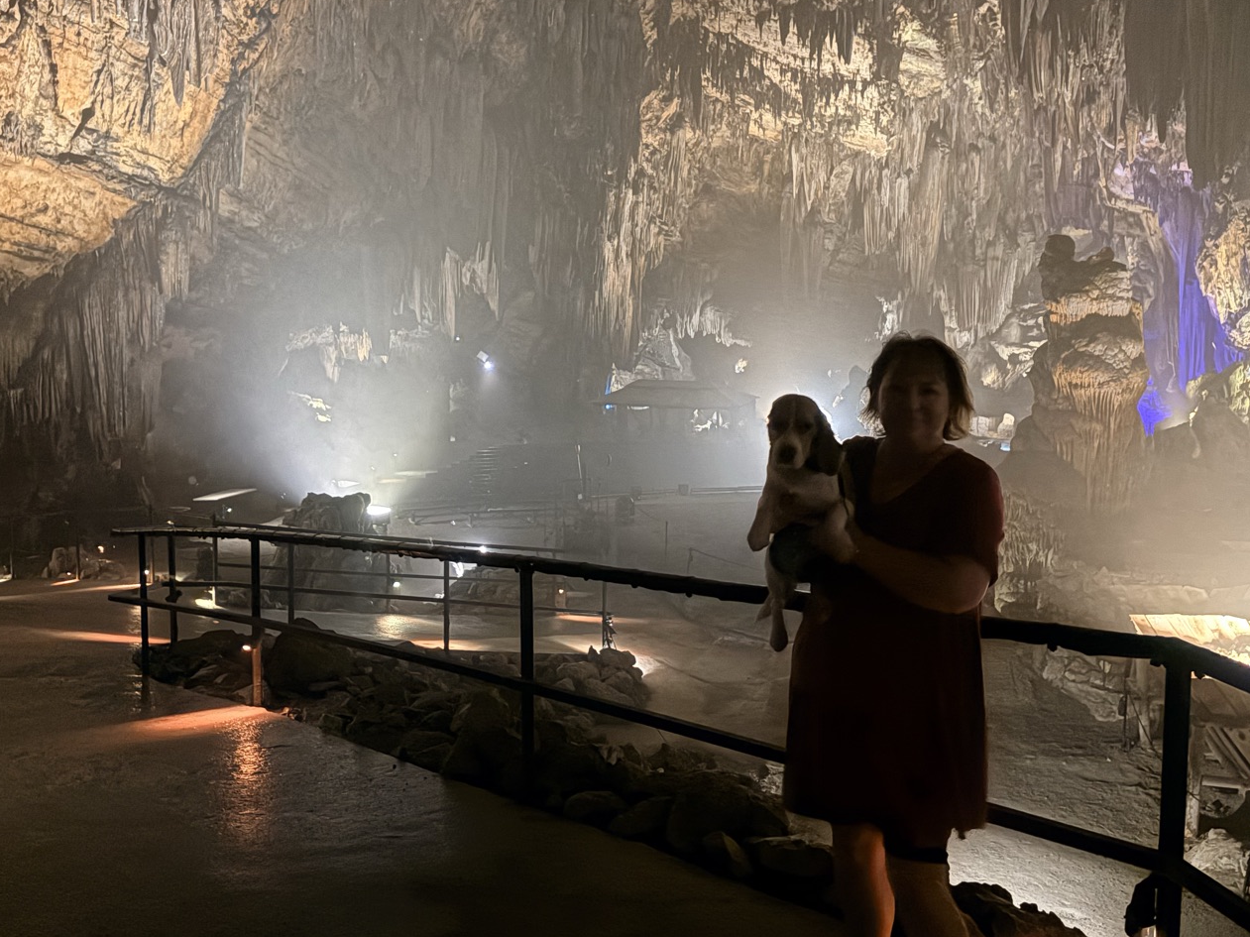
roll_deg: -0.8
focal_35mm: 33
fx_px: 1191
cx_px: 611
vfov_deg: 42.8
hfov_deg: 55.4
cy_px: 407
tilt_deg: -6.3
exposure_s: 1/20
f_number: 1.6
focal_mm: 5.96
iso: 1000
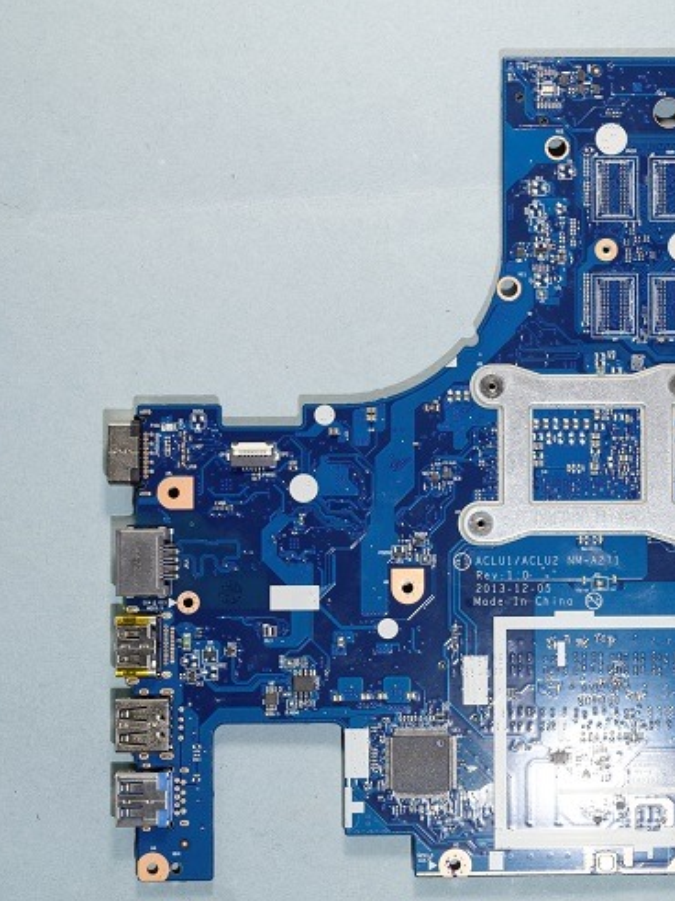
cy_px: 448
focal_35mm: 66
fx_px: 1717
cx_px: 525
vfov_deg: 29.4
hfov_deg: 22.0
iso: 100
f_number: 8
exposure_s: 1/5
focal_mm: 30
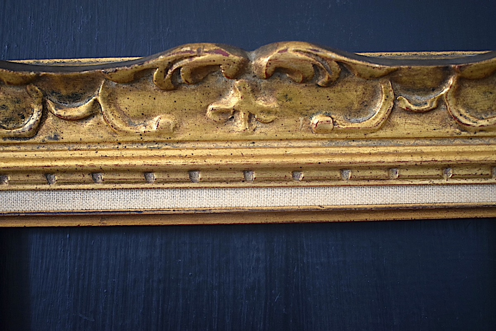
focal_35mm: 45
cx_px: 248
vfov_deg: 29.9
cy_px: 166
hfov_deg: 43.6
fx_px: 620
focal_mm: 30
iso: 1600
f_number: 4.2
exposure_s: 1/60
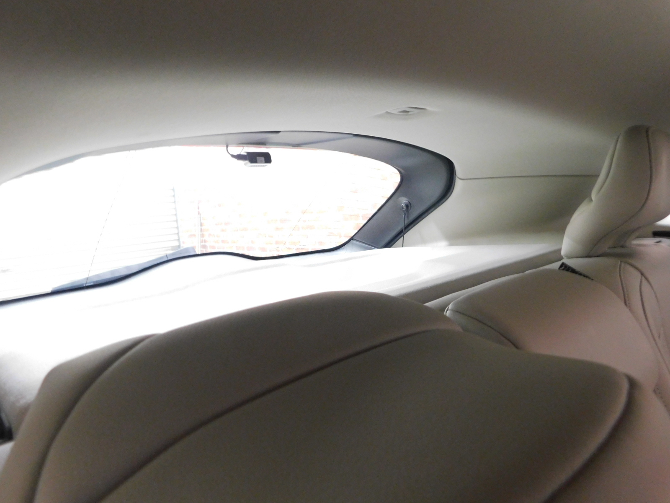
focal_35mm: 23
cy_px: 252
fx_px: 445
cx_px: 335
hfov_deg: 73.9
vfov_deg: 58.9
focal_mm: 4
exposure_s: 1/8
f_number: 3
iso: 400
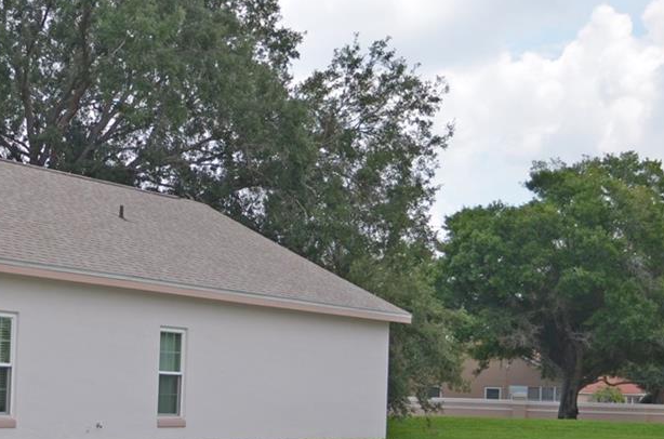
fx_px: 1582
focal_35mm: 86
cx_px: 39
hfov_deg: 23.0
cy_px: 361
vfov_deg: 15.7
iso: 100
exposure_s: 1/800
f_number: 4
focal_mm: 22
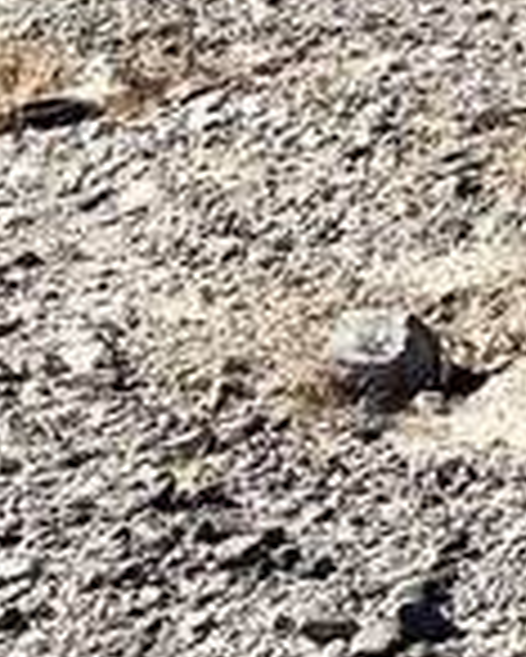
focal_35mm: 167
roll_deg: -0.8
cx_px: 1304
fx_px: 3246
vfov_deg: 9.4
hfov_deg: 8.4
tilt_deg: +2.7
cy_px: -1220
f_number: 1.5
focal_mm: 5.7
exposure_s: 1/5882
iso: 50
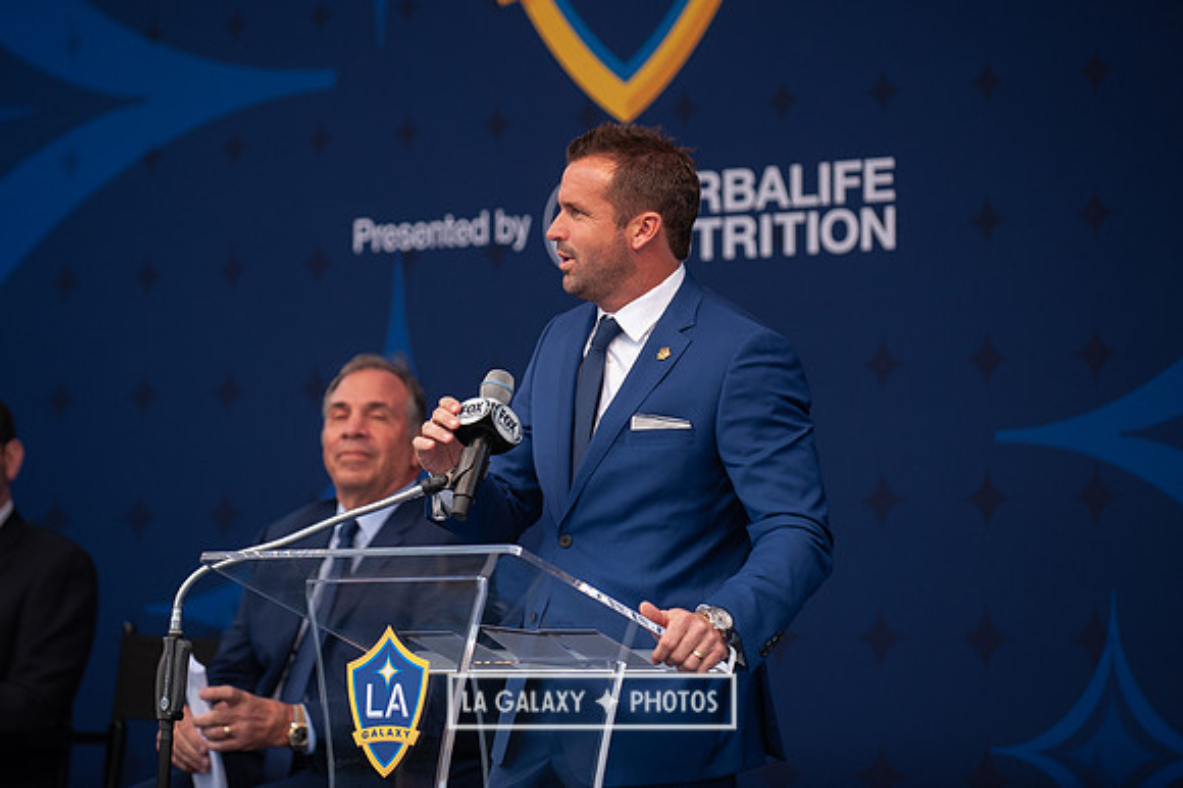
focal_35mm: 175
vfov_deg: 7.8
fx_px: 5763
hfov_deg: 11.7
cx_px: 592
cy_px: 327
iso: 400
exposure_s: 1/1250
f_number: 2.8
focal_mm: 150
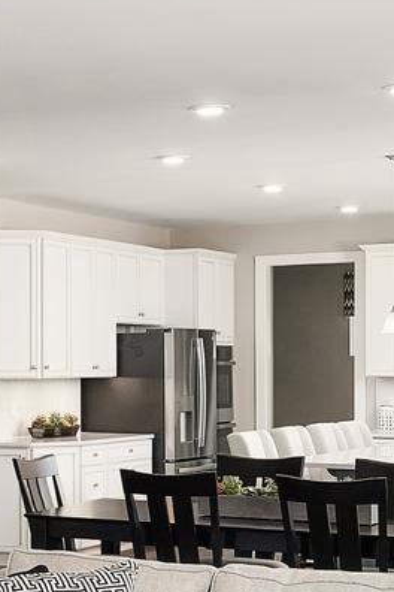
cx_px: -201
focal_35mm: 88
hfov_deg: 14.5
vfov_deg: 22.4
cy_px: 569
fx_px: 1445
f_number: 10
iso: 100
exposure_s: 1
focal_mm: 17
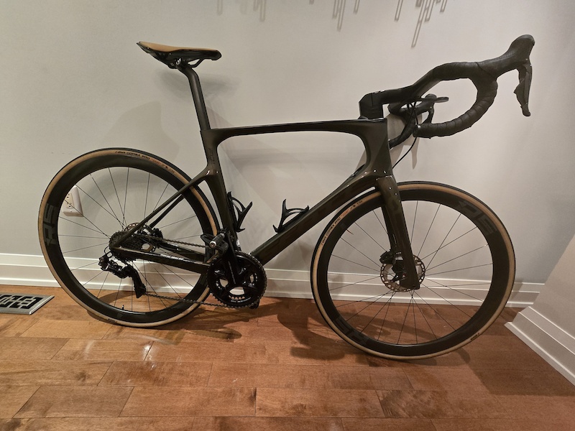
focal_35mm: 13
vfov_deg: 89.9
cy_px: 216
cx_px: 288
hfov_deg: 106.2
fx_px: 216
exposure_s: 1/60
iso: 1000
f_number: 2.2
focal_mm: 2.2
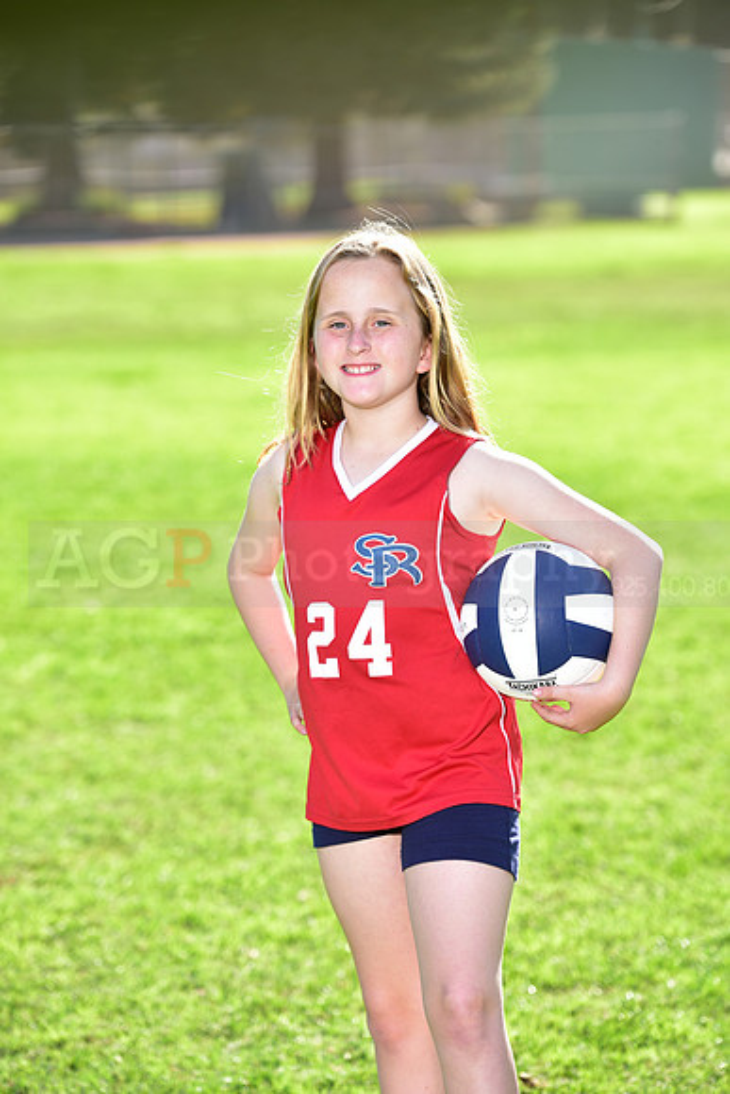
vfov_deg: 15.2
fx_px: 4103
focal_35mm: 135
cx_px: 365
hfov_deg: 10.2
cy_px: 547
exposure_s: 1/200
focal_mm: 135
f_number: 5.6
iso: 80
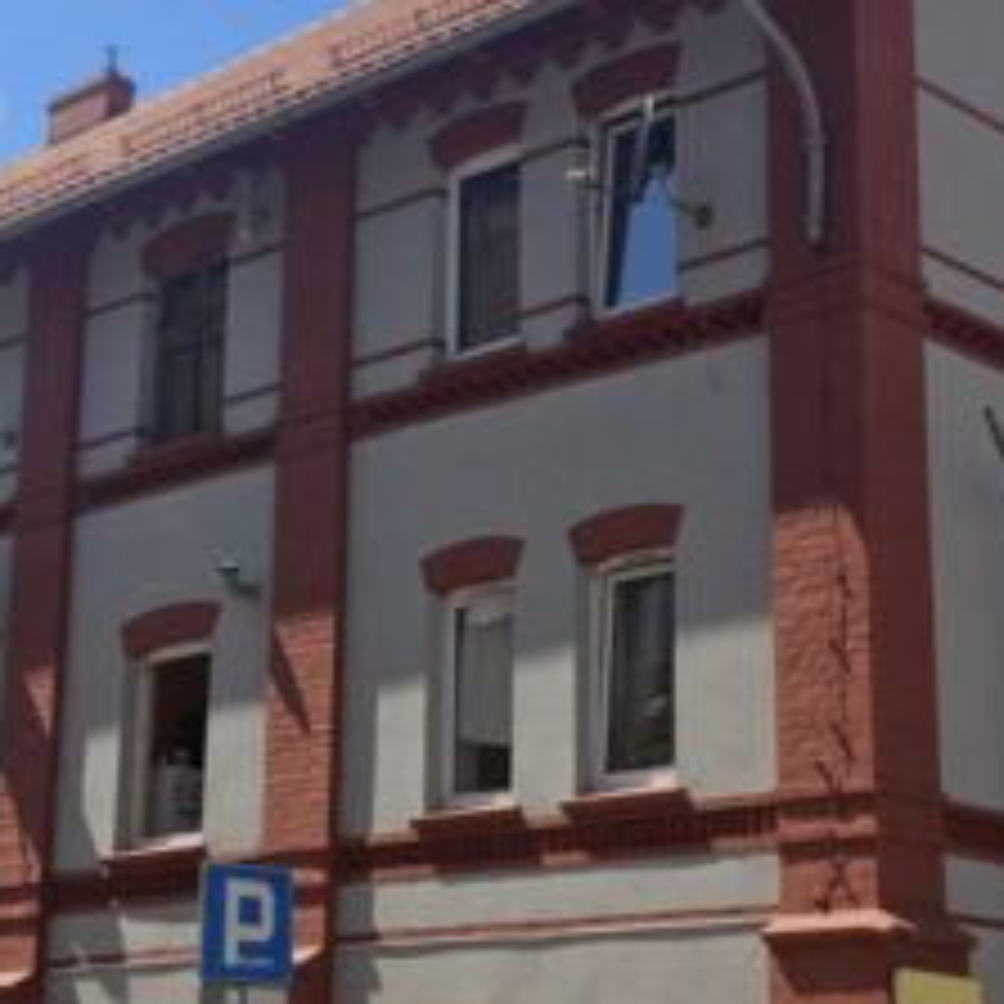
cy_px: 504
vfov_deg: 23.7
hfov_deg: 23.6
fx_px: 2395
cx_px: 401
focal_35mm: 73
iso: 64
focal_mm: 6.5
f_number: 1.4
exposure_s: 1/6147
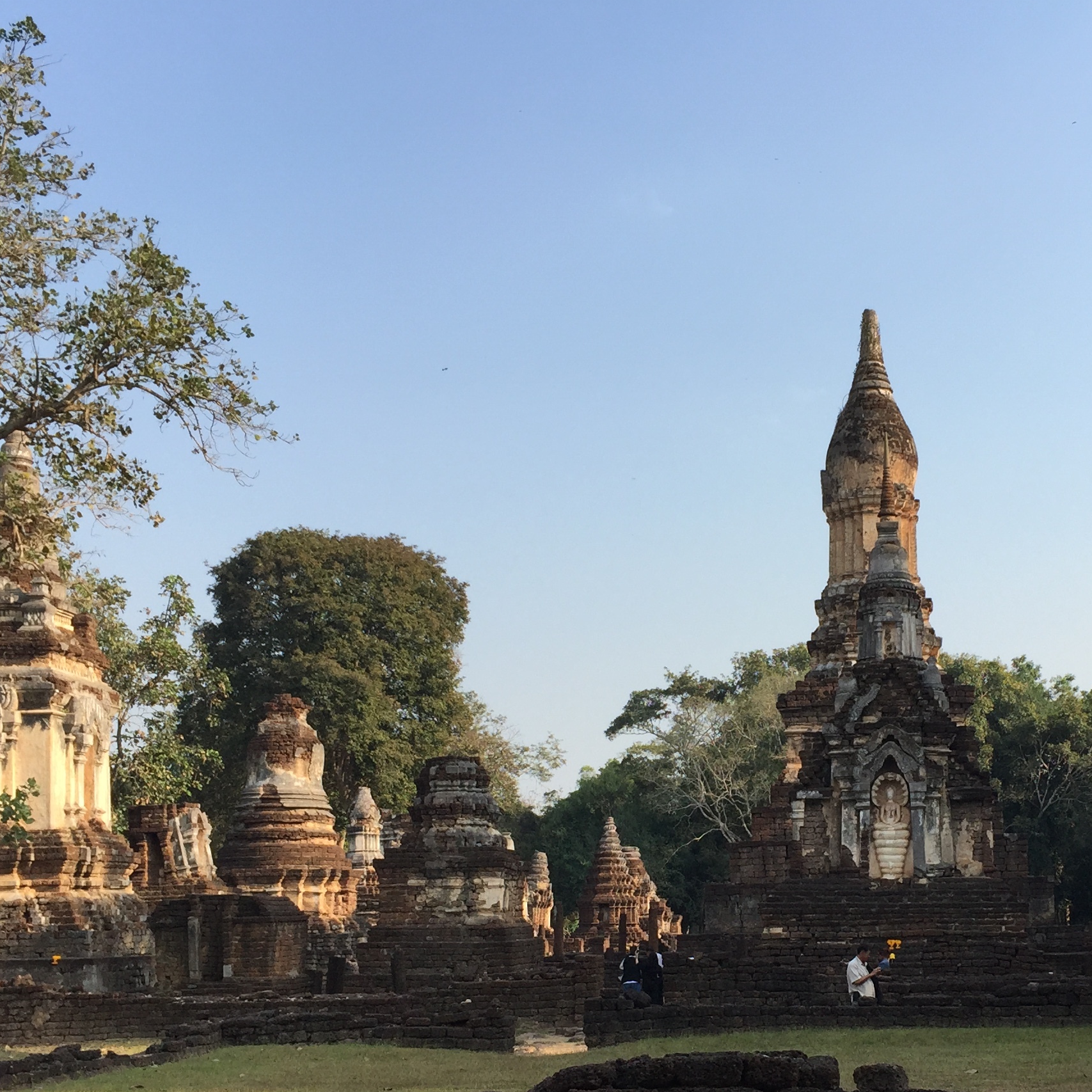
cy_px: 753
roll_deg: +0.0
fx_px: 1749
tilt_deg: +5.5
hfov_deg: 34.2
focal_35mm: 49
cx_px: 777
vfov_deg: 34.3
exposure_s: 1/942
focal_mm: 4.15
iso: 32
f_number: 2.2
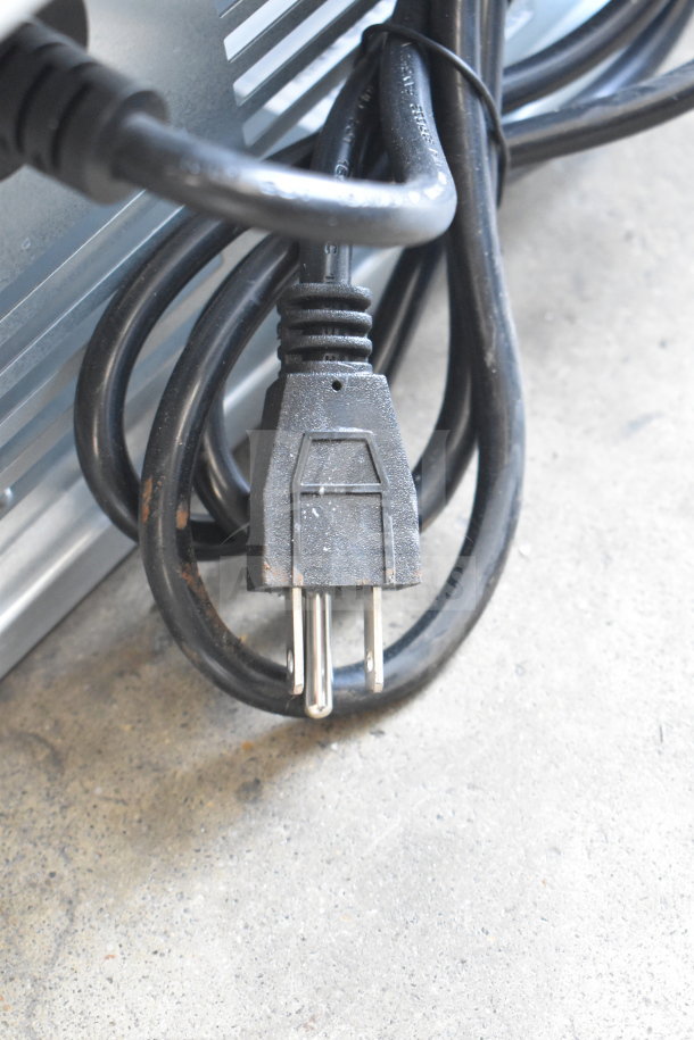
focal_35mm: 63
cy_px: 520
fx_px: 1822
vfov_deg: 31.9
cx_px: 347
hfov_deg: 21.6
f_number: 5
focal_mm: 42
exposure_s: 1/60
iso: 4500
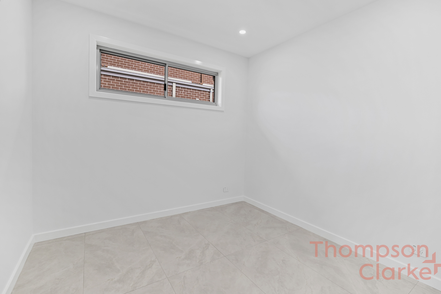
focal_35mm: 15
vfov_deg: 77.3
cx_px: 224
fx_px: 184
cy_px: 141
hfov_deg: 100.4
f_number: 4.5
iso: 100
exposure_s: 1/15
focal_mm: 14
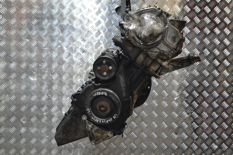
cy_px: 78
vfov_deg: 21.5
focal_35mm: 63
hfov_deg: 31.9
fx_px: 408
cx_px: 116
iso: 3200
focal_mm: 42
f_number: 5.3
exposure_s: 1/50
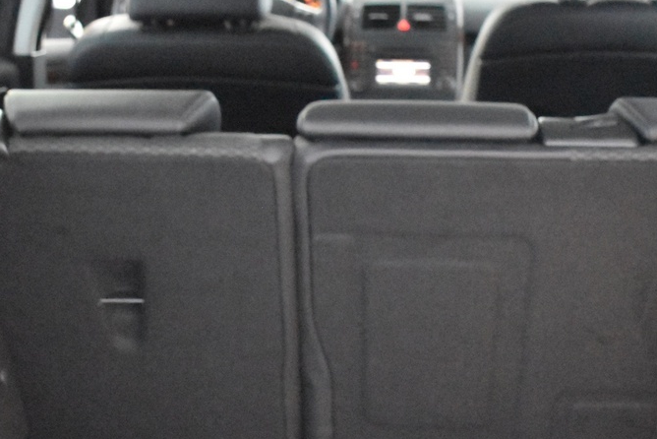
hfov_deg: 25.3
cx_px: 387
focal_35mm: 80
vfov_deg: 16.8
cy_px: 400
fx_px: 1461
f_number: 3.8
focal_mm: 22
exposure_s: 1/45
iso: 12800
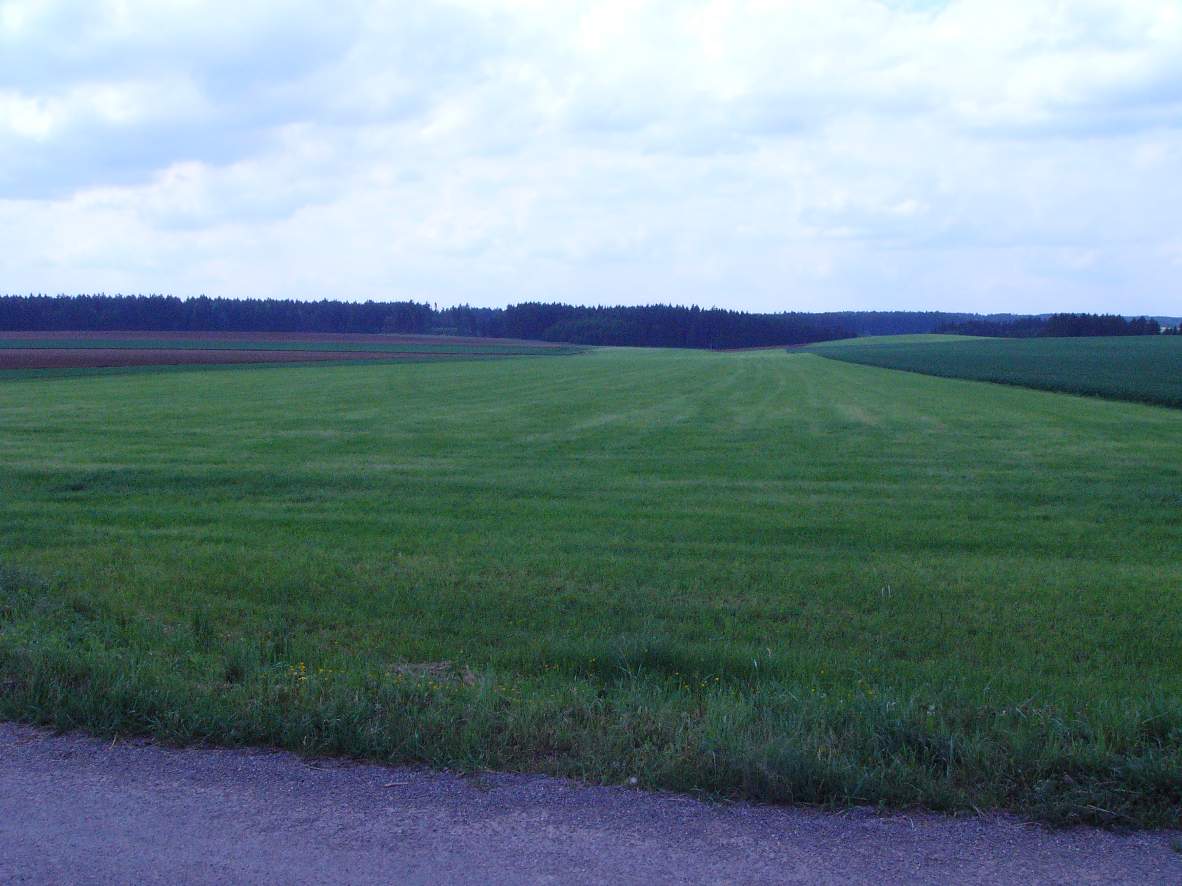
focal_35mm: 36
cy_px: 443
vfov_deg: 39.7
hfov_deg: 51.4
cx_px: 591
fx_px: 1229
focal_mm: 6
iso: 200
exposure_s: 1/640
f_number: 8
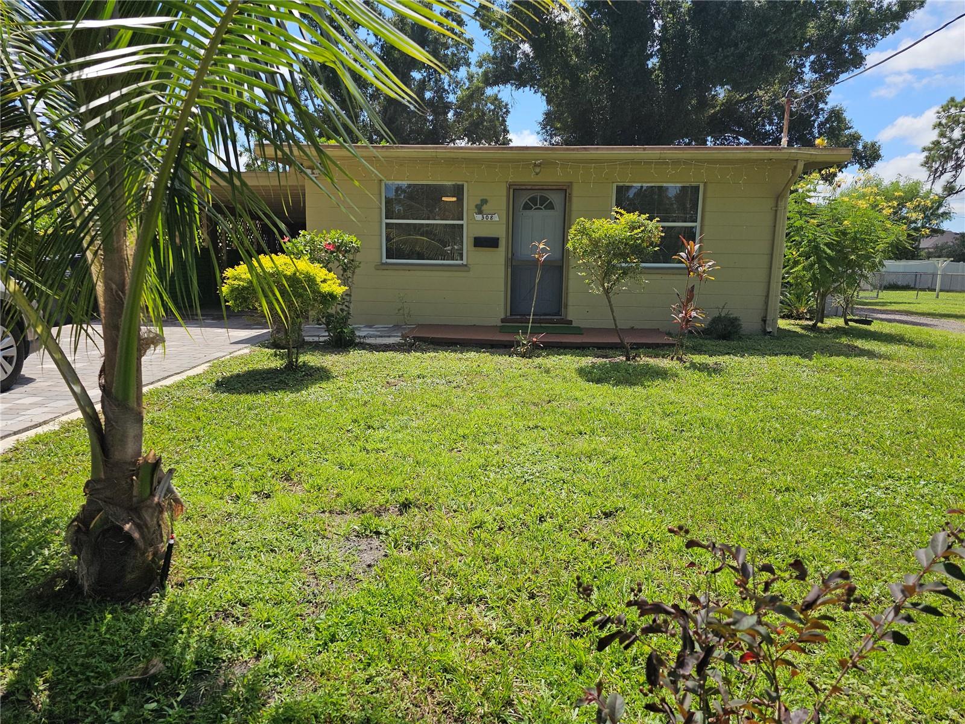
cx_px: 482
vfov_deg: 58.9
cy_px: 362
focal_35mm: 23
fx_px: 641
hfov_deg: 73.9
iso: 20
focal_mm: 6.3
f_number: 1.7
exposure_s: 1/1192
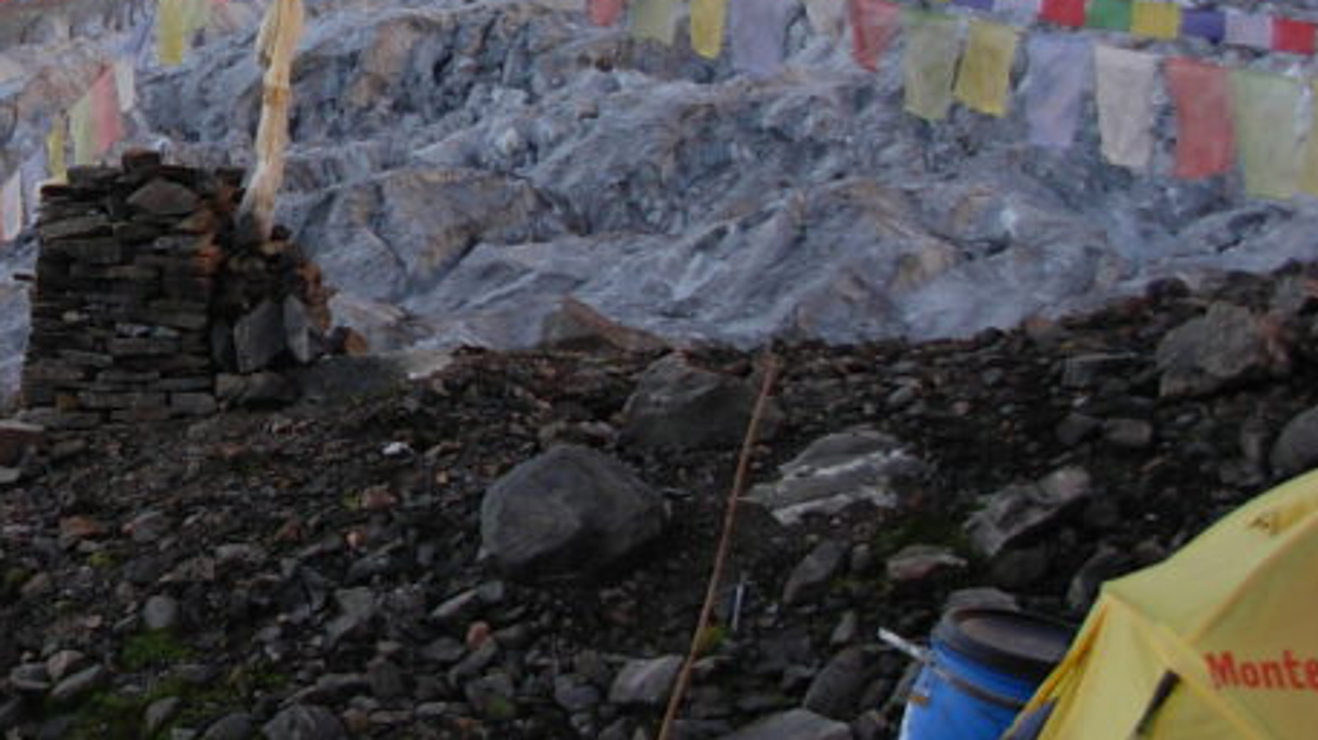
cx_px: -3
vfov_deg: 12.9
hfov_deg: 22.1
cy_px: 49
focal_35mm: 93
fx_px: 3249
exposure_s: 1/69.7
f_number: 2.9
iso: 79
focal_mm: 6.3
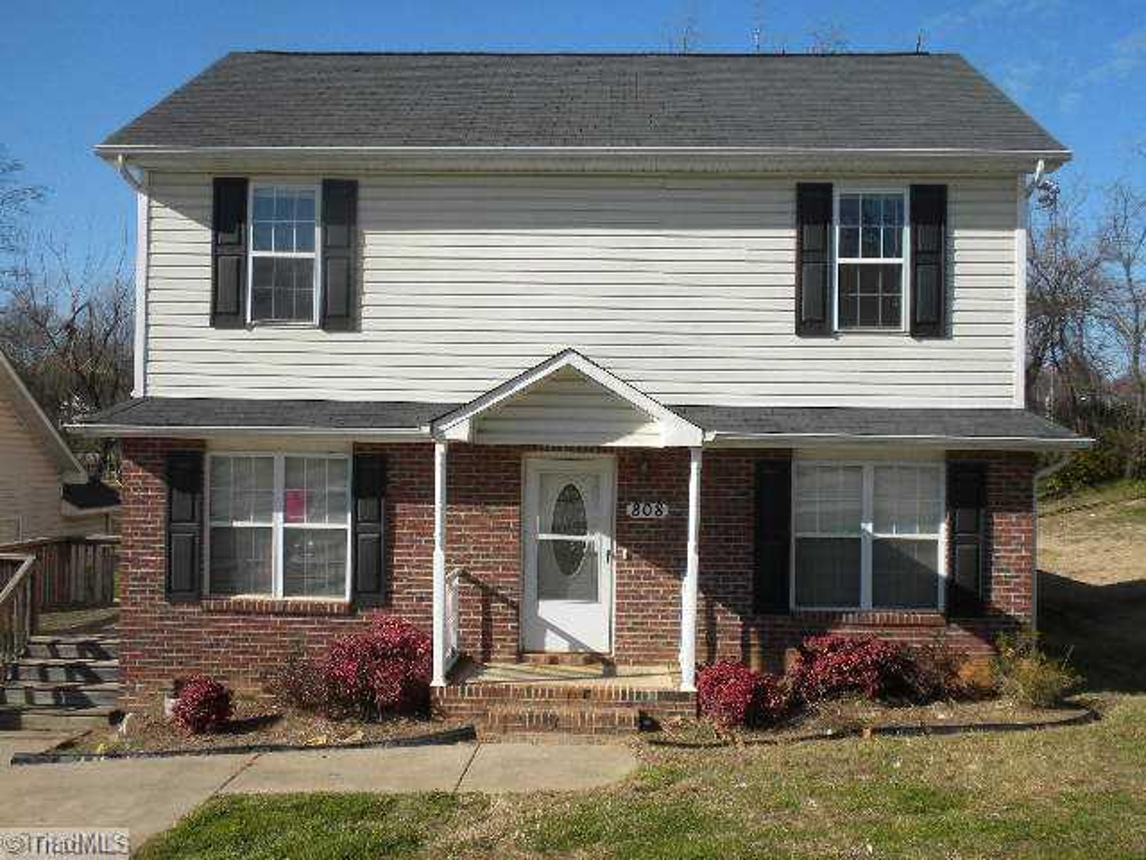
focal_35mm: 37
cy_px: 430
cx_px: 573
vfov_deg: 38.7
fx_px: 1225
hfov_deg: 50.1
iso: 90
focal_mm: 6.6
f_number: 10
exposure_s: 1/151
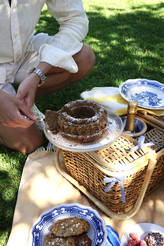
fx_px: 256
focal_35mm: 38
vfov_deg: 51.3
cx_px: 82
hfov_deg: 35.5
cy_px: 123
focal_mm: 25
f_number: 8
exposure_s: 1/80
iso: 100
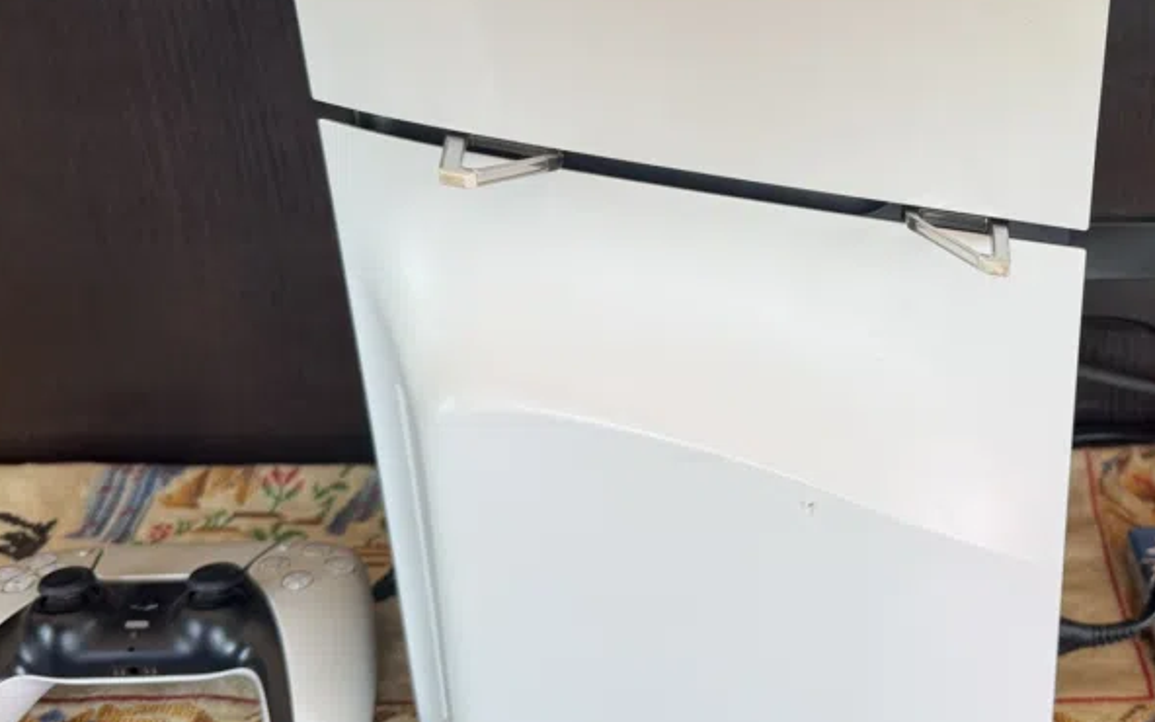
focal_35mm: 44
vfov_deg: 29.2
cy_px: 314
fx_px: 1385
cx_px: 884
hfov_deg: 43.6
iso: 160
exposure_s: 1/121
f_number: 1.78
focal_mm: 6.76
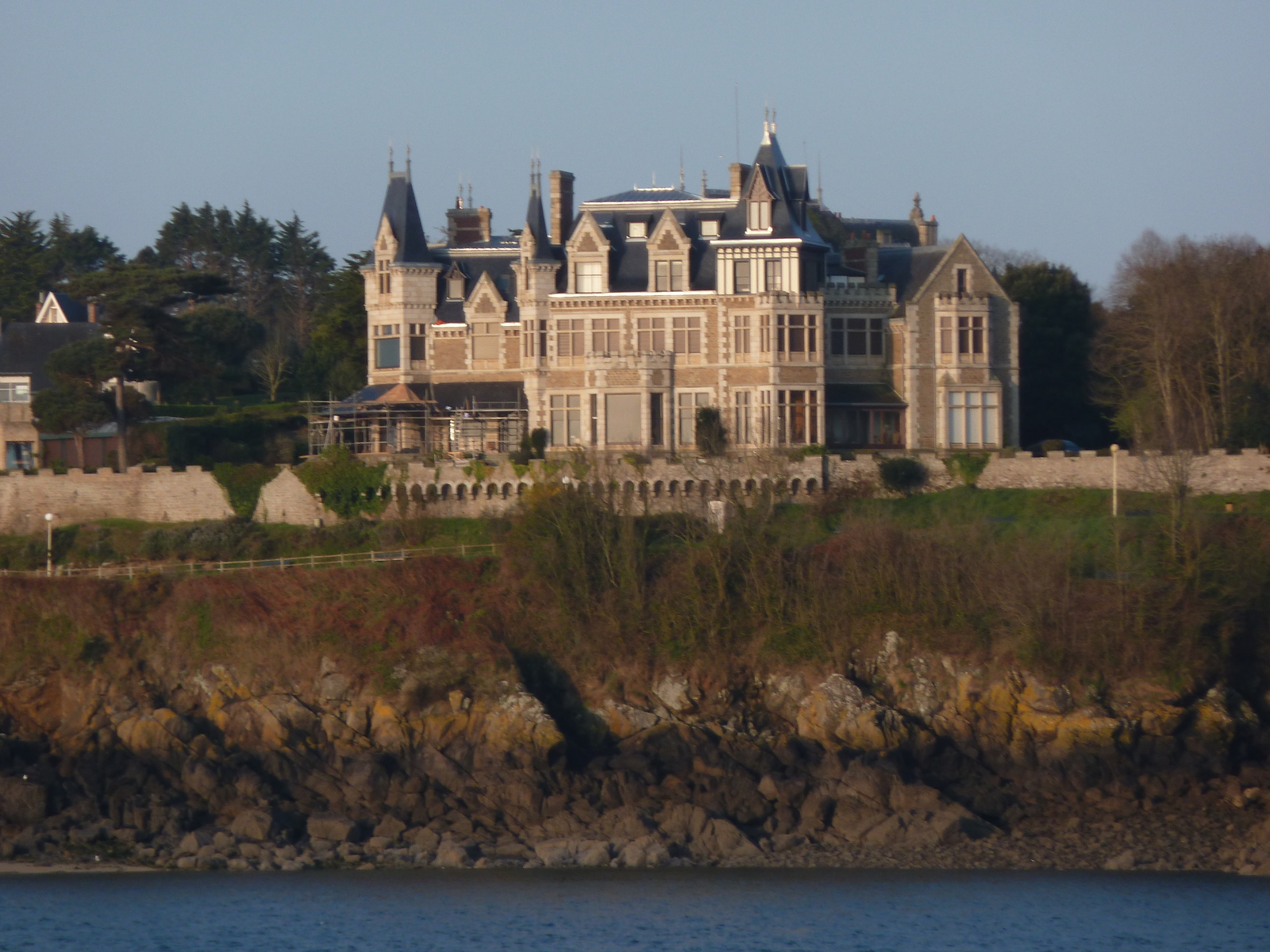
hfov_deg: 6.3
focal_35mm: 315
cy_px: 476
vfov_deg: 4.7
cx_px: 635
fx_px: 11557
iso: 80
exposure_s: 1/250
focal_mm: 49.2
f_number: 4.9
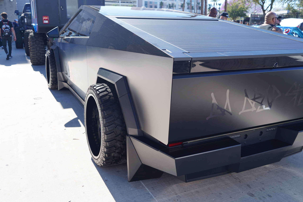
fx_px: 286
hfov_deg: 55.8
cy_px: 101
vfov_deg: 38.9
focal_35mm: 34
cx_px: 152
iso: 100
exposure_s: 1/60
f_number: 5.6
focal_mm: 34
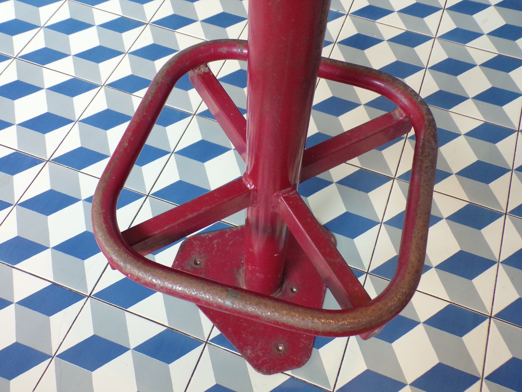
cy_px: 196
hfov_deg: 56.8
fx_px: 483
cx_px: 261
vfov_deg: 44.2
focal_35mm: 32
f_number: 3.2
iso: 340
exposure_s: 1/17
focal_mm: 5.8
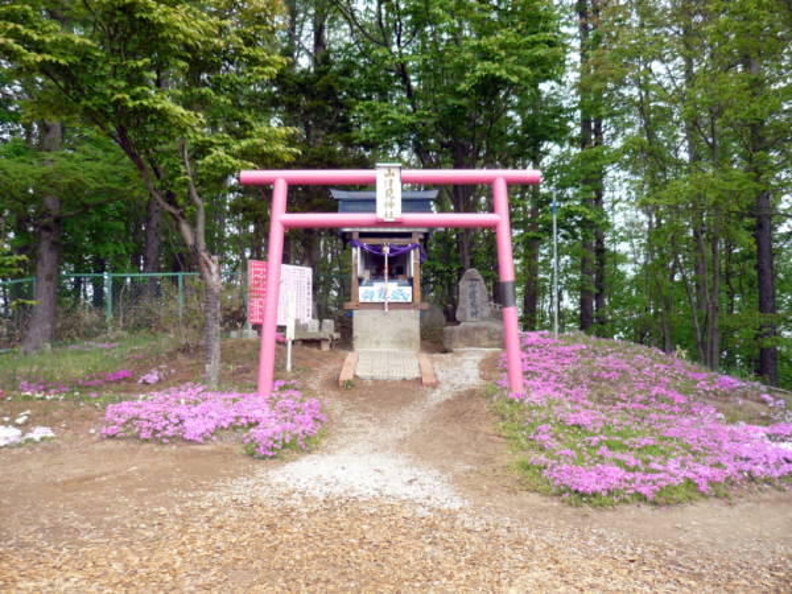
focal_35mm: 33
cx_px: 396
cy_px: 297
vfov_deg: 42.9
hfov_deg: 55.4
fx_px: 755
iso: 100
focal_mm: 5.5
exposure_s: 1/200
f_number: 2.8
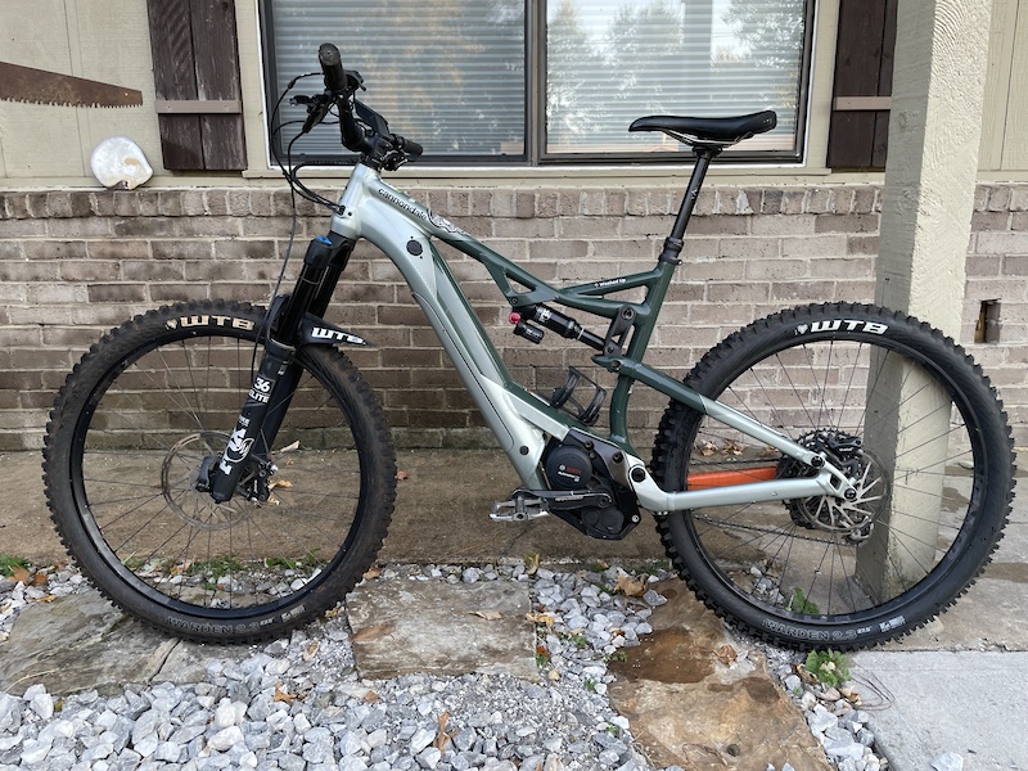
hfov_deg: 67.3
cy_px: 386
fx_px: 772
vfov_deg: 53.1
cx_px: 514
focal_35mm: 26
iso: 64
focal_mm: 4.2
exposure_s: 1/121
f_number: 1.6
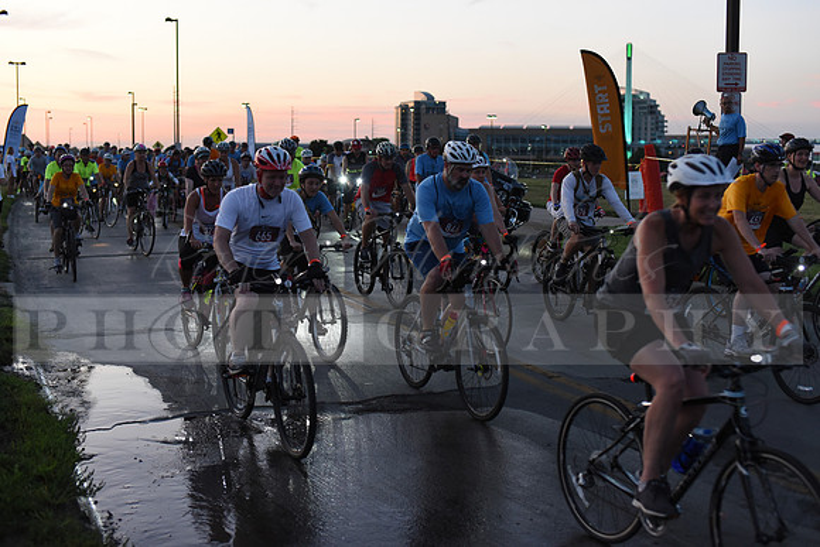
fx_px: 1139
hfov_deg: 39.6
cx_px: 410
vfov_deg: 27.0
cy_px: 274
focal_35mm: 50
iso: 2500
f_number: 2.8
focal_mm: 50
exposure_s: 1/400
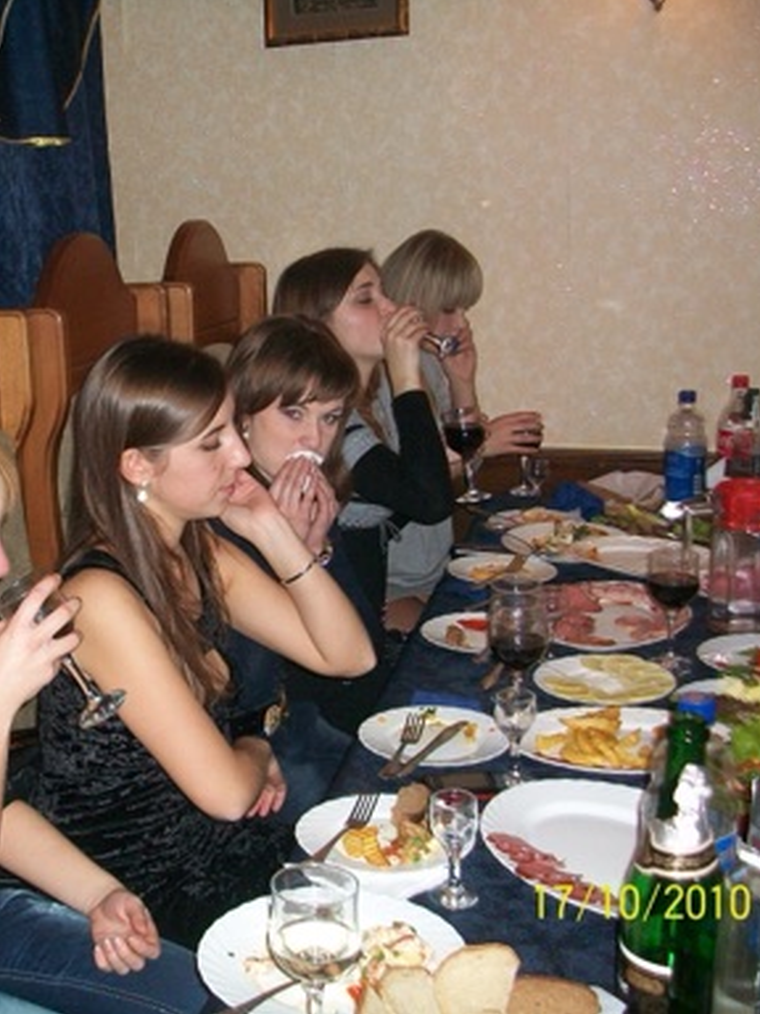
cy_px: 502
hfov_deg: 30.6
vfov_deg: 41.2
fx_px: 1347
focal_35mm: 46
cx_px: 135
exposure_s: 1/60
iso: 120
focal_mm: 5.7
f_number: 2.8
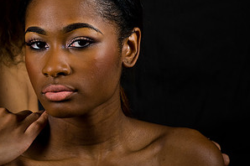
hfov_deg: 7.8
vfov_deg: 5.2
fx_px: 1824
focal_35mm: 263
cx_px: 33
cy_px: 23
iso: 200
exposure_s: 1/125
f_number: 5.6
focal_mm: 135
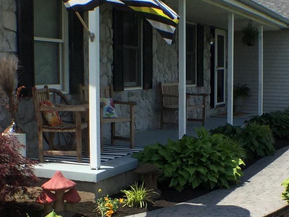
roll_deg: -0.4
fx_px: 852
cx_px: 153
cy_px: 145
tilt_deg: -8.9
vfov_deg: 14.5
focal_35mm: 102
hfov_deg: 19.3
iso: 25
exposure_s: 1/1314
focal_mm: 3.3
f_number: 2.4
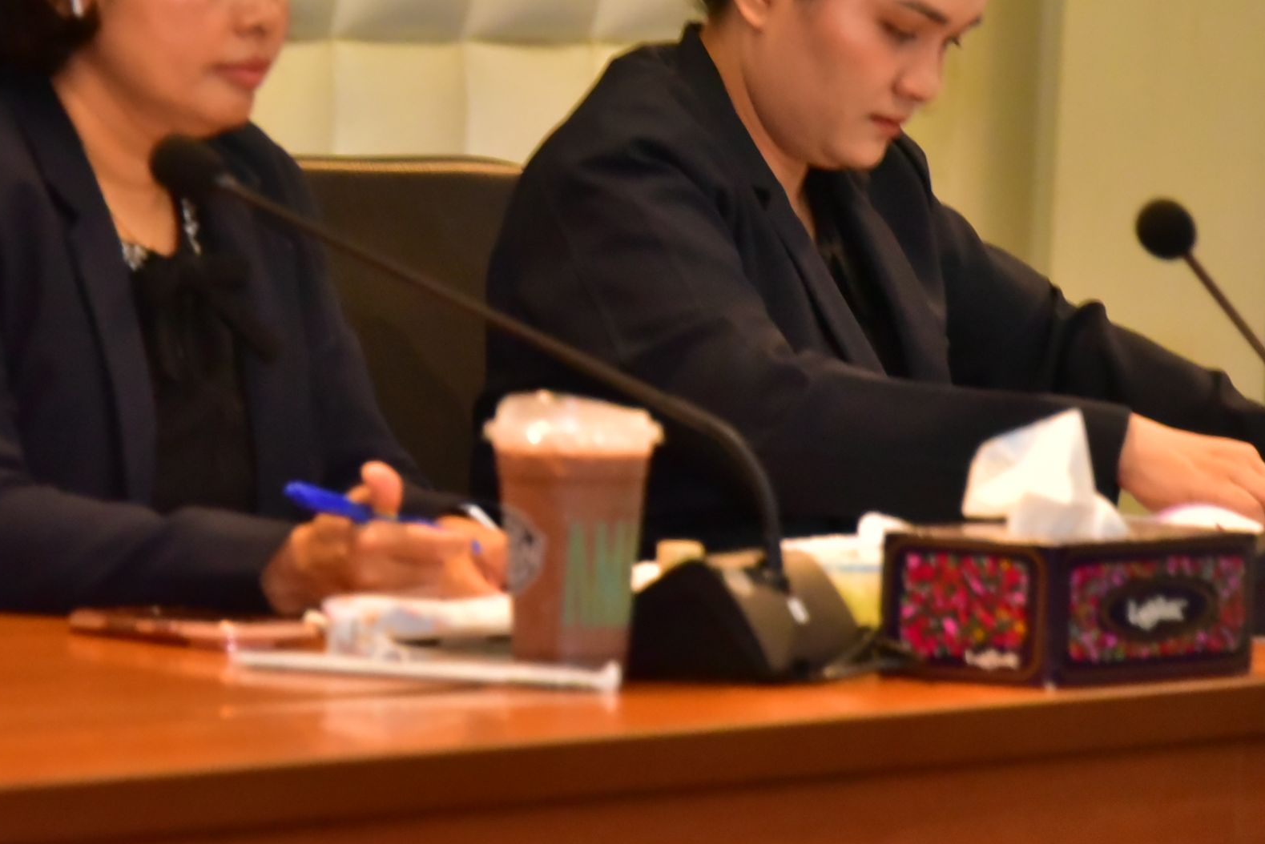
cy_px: 219
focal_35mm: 285
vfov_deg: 4.8
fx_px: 10018
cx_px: 401
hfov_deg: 7.2
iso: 8000
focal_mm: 180
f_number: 5.6
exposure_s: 1/160
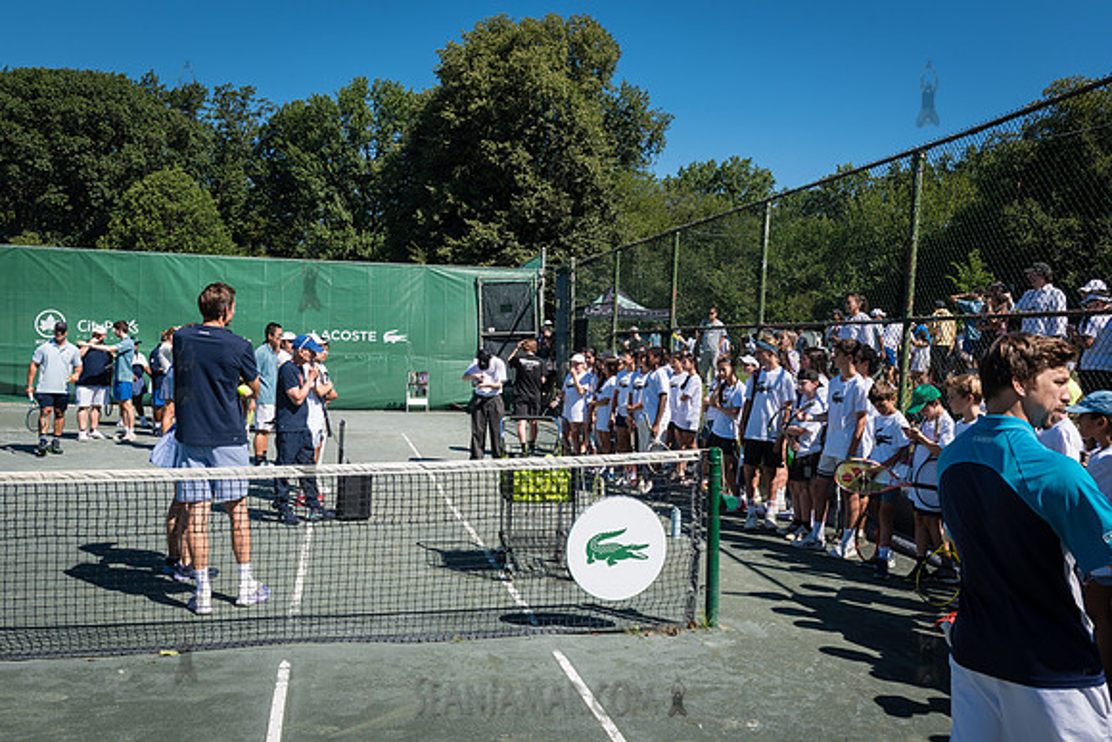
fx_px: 922
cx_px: 556
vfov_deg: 43.9
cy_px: 371
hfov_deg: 62.2
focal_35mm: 30
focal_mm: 29
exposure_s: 1/400
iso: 200
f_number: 8
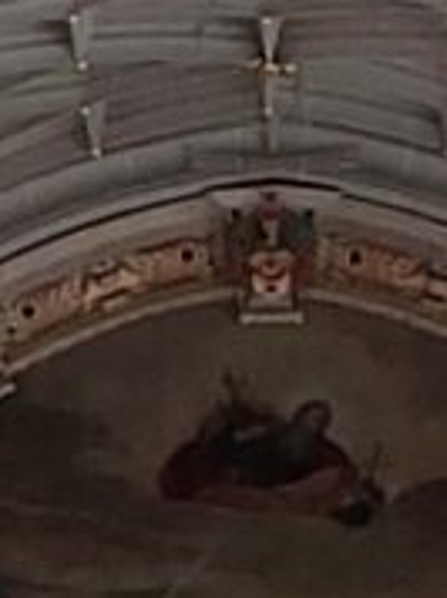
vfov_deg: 9.8
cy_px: 1529
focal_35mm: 173
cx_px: 313
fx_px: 2986
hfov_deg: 8.6
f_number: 1.8
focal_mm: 4.6
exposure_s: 1/100
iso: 160
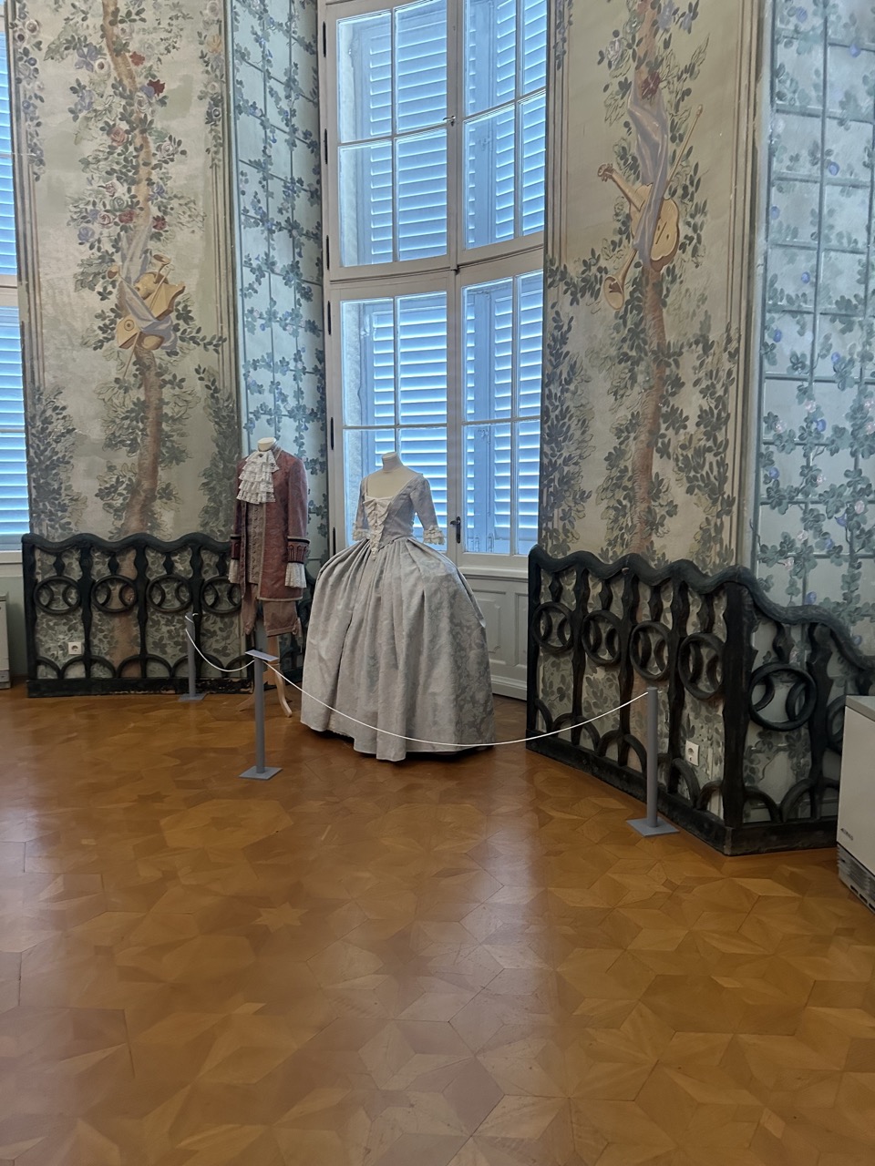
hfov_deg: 56.8
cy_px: 583
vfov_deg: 71.6
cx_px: 438
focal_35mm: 24
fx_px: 809
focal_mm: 6.86
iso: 500
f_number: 1.78
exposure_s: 1/60
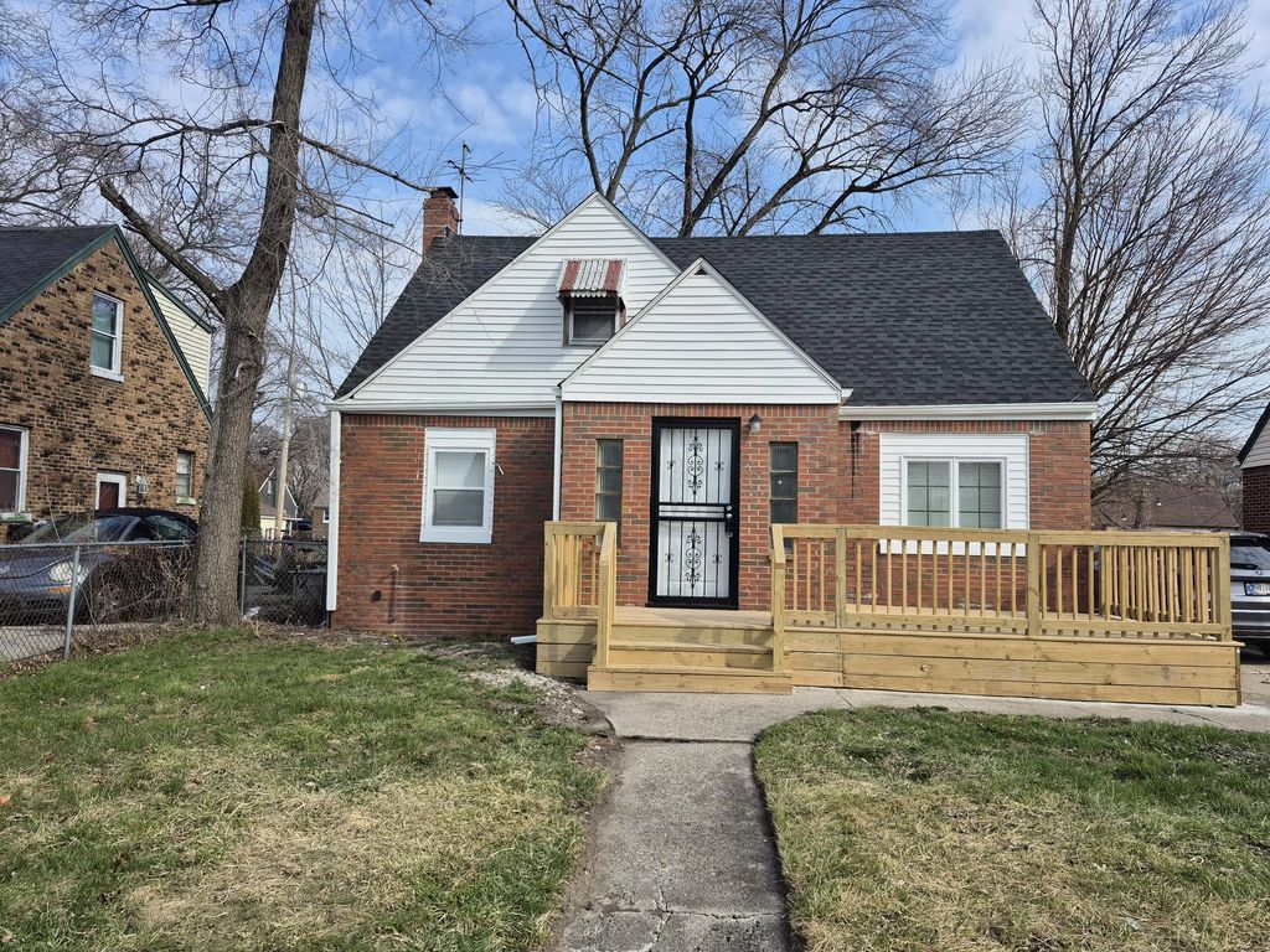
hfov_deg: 73.9
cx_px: 635
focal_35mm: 23
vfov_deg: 58.9
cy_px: 476
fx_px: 844
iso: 25
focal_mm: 5.4
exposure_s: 1/1528
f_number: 1.8
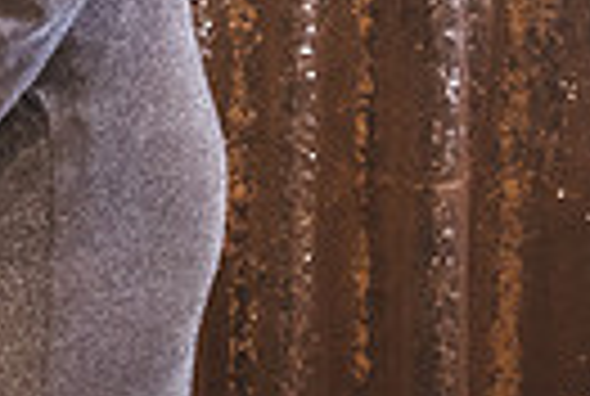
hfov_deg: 8.6
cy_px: -335
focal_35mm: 222
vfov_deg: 6.1
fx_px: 3647
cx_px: -697
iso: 2500
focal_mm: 50
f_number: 2.8
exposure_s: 1/125
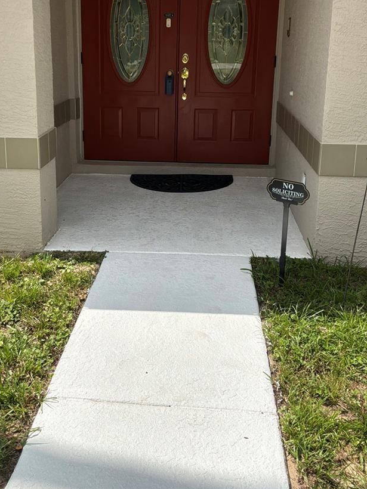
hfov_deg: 35.1
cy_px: 172
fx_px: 580
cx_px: 168
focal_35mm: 41
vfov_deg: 45.2
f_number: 1.8
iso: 32
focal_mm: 3
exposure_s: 1/2801
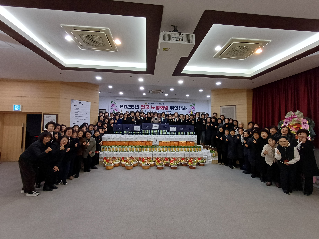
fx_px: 147
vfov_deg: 78.1
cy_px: 120
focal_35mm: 16
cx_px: 160
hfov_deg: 94.5
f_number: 2.2
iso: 160
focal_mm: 1.64
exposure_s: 1/40
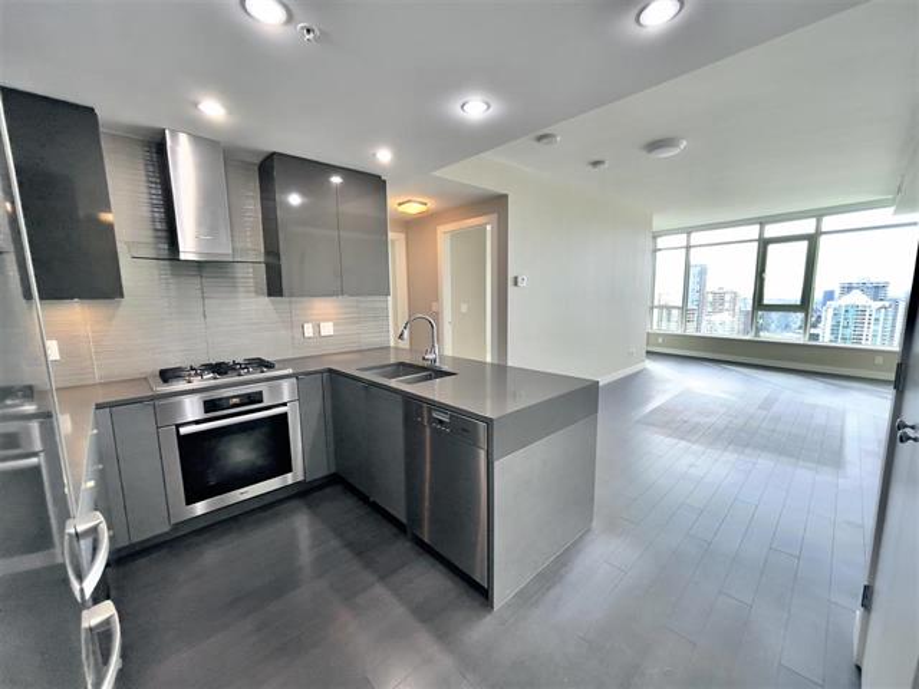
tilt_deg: -7.9
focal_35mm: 13
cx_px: 460
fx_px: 345
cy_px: 344
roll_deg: +0.6
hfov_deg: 106.2
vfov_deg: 89.9
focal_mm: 1.54
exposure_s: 1/120
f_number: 2.4
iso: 160
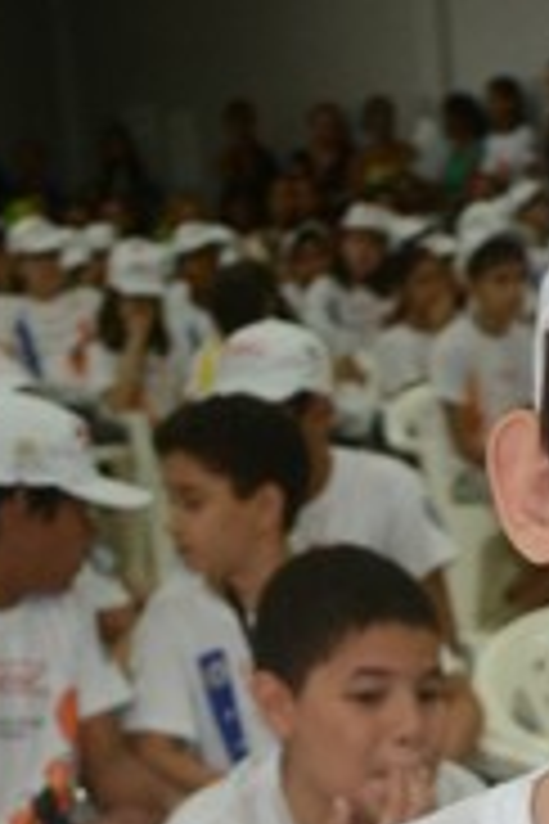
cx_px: 608
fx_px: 2699
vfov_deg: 16.9
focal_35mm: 118
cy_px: 865
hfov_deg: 11.4
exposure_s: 1/80
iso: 1600
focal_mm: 32
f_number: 4.2
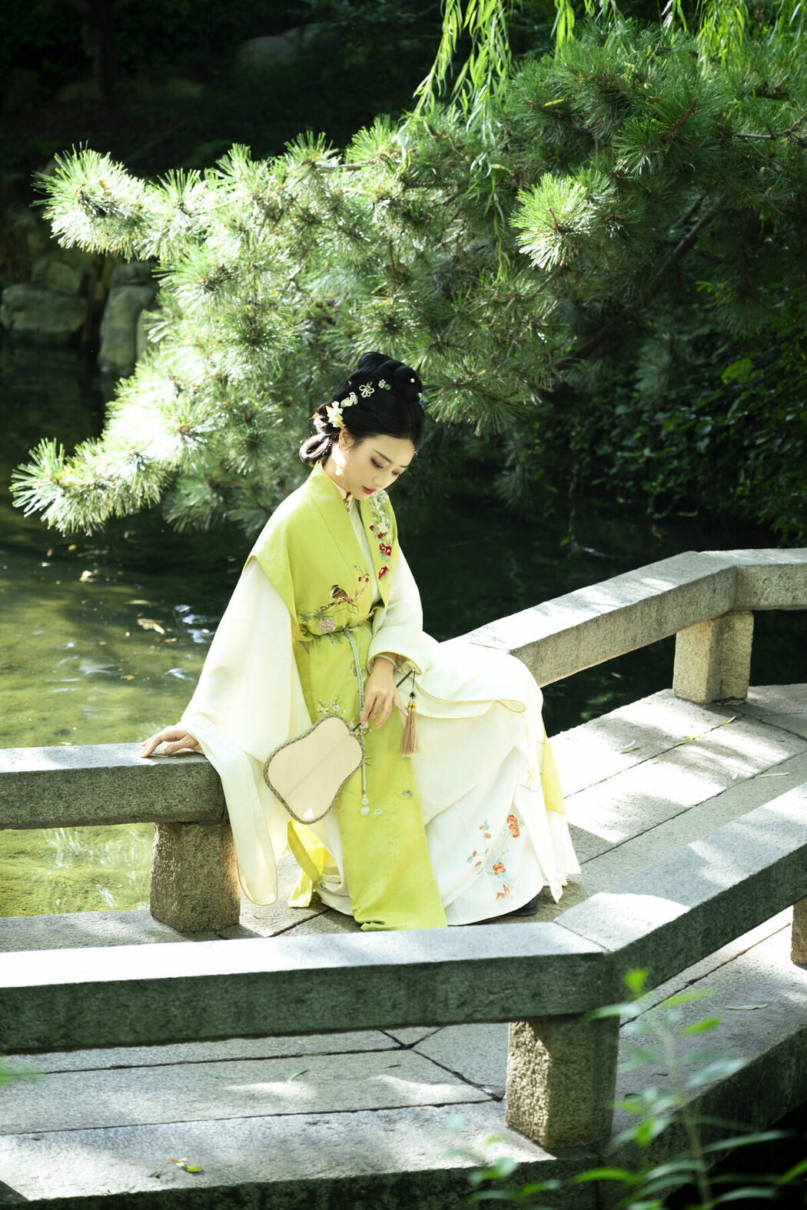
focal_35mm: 99
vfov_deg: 20.6
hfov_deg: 13.8
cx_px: 404
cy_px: 605
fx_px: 3327
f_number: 4
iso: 400
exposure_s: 1/200
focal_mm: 99
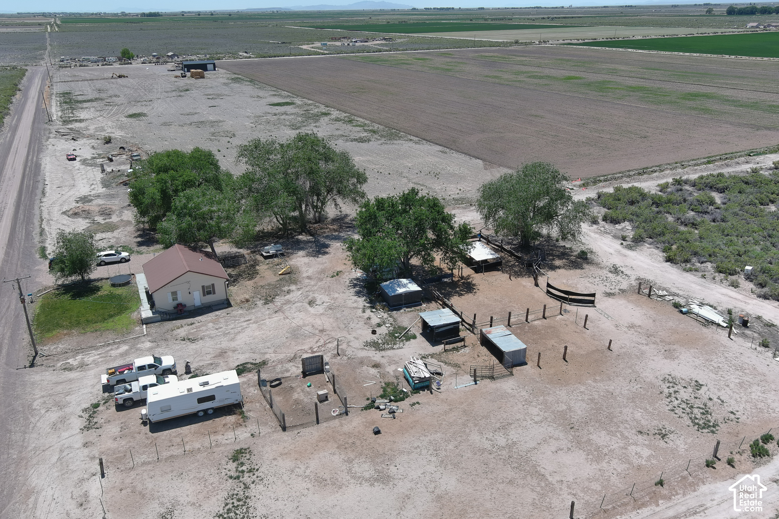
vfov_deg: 45.0
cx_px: 390
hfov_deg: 63.7
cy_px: 260
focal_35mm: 29
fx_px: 627
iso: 100
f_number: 2.8
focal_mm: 10.13
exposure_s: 1/1250
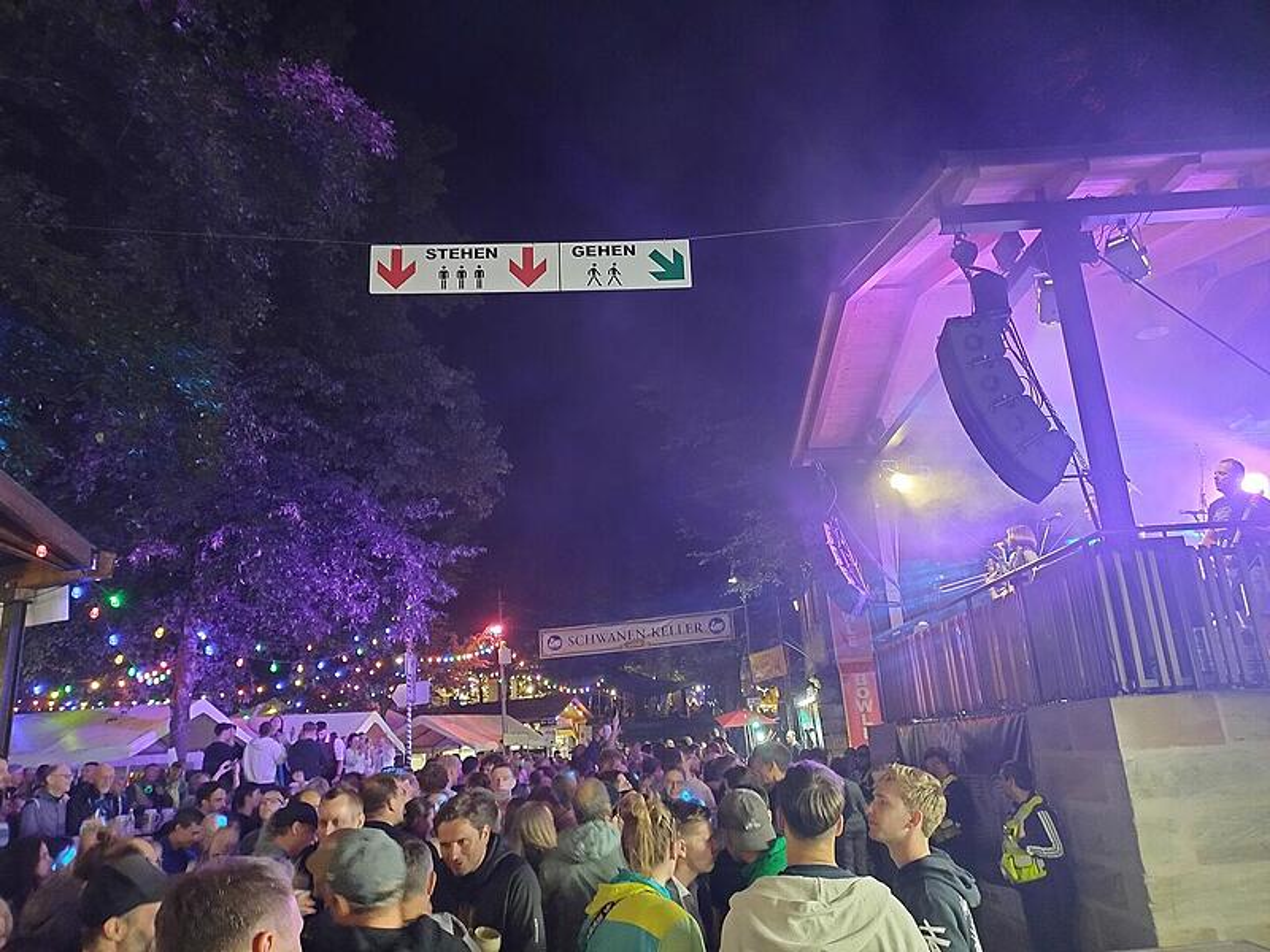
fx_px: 917
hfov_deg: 69.4
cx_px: 635
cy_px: 476
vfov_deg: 54.9
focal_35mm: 25
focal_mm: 4.71
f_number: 1.7
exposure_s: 1/20
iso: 2416
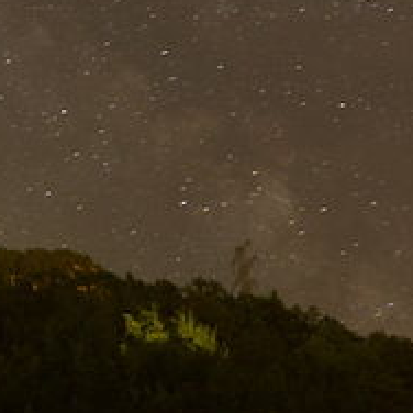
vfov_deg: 25.3
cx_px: 32
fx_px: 877
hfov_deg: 25.6
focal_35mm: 65
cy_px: 4
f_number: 4
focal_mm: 24
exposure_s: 52.6
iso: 2000
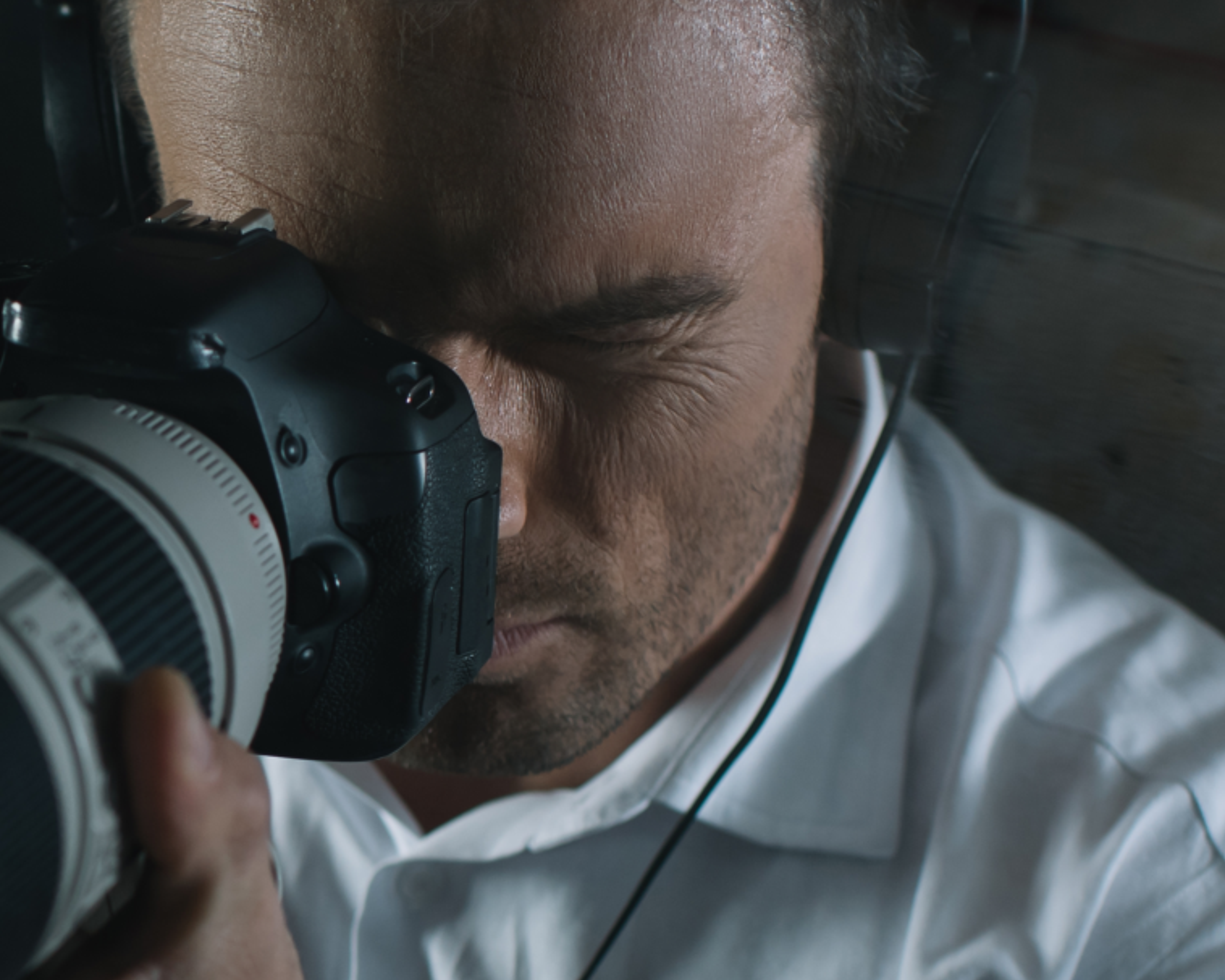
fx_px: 4023
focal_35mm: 111
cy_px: 842
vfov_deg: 13.8
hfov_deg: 16.8
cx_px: -113
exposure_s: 1/200
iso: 160
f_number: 2.8
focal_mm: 35
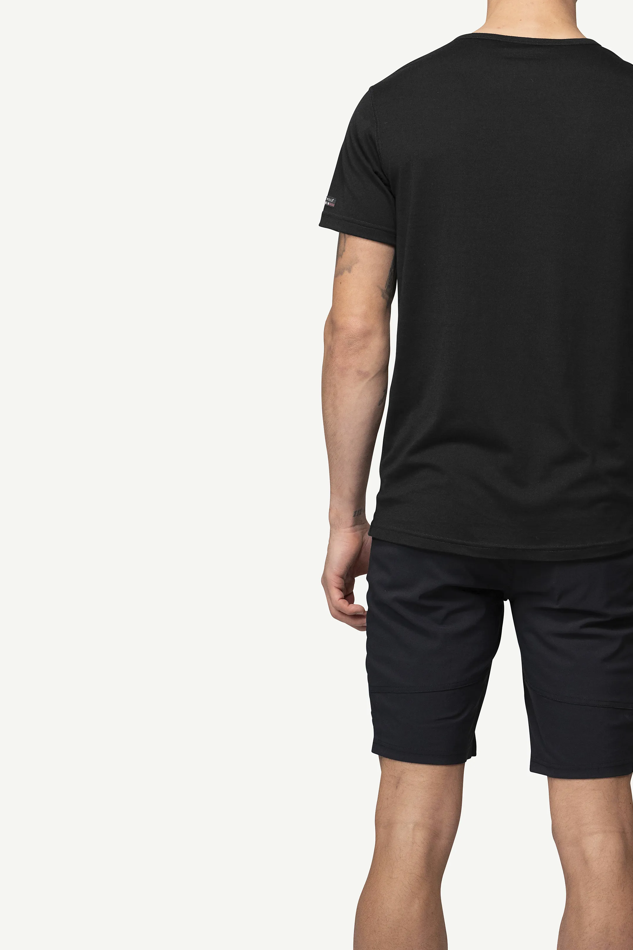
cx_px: 531
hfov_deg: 10.9
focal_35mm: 125
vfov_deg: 16.4
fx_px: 3297
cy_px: 597
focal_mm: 70
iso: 500
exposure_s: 1/80
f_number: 5
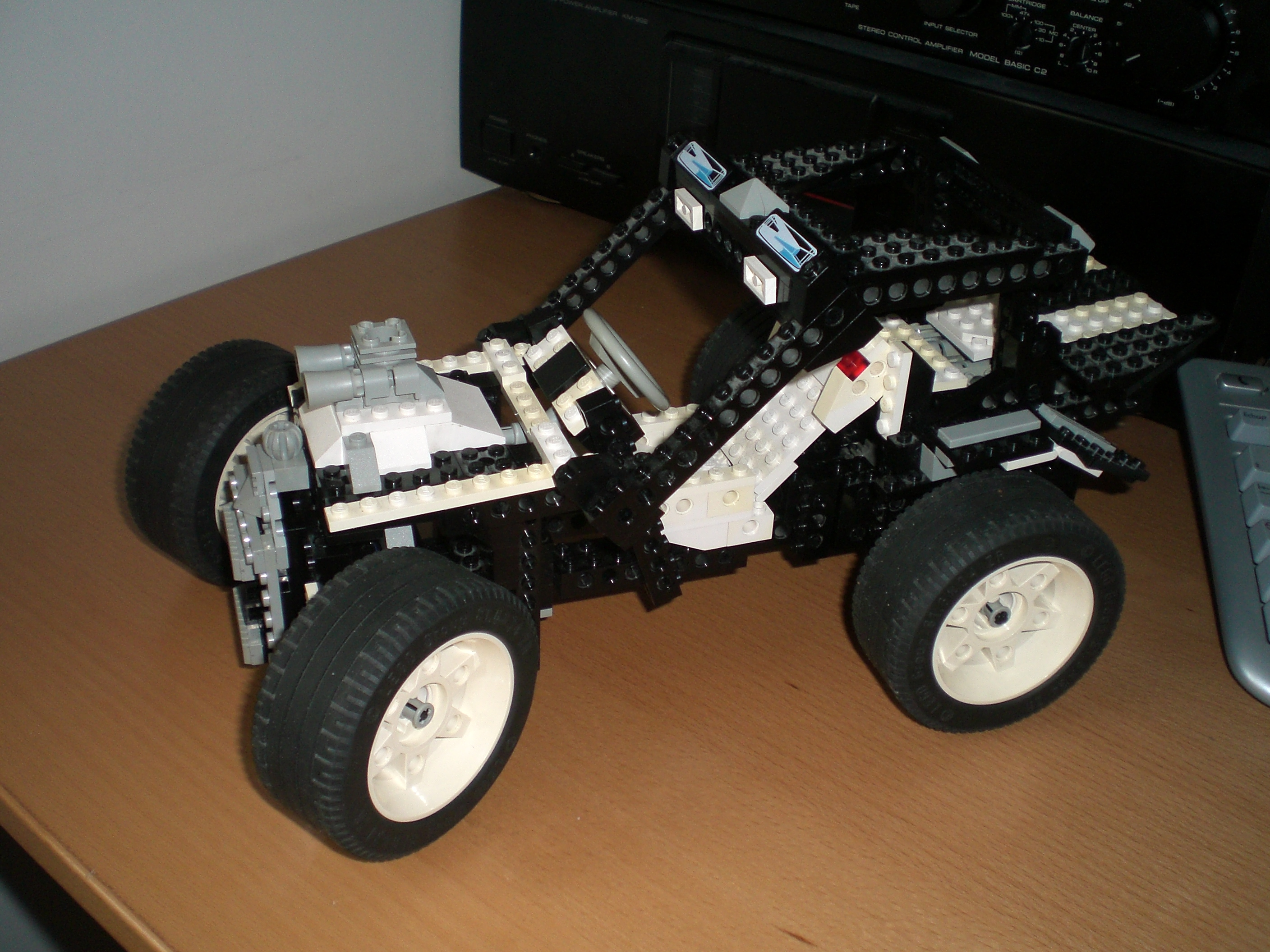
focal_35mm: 38
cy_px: 476
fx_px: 1394
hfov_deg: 49.0
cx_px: 635
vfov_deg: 37.7
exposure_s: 1/60
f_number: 3.1
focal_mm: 6.3
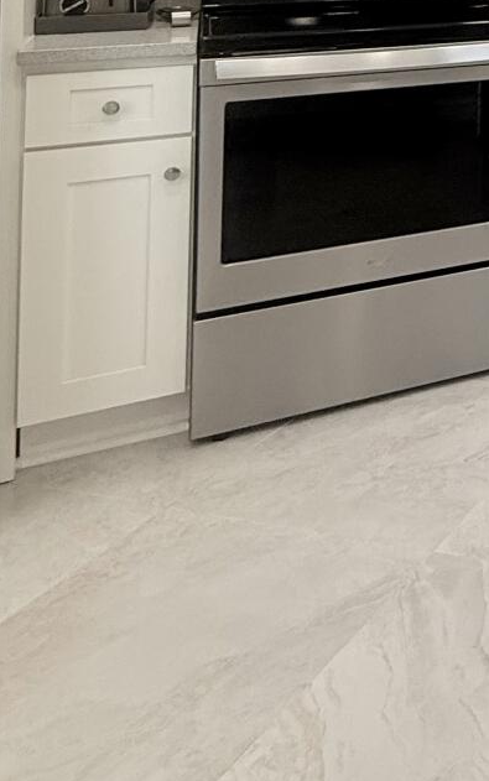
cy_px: -106
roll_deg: -0.7
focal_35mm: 47
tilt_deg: +1.2
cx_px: 847
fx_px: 1001
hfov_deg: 20.6
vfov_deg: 35.5
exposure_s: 1/120
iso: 125
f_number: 2.2
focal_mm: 2.22
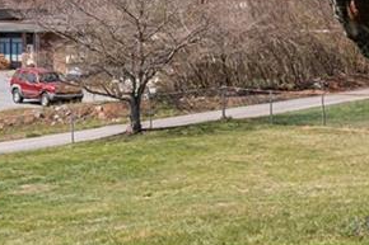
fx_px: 1014
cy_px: 88
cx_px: 554
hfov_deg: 18.3
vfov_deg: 13.8
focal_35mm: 99
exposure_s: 1/4000
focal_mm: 14
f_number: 7.1
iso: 320
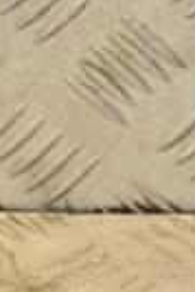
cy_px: 68
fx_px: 3395
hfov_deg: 3.3
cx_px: 462
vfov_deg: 4.9
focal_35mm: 419
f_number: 5.3
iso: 800
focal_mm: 62
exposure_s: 1/160
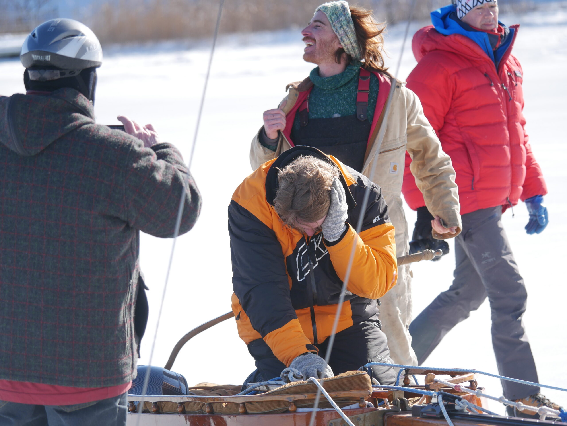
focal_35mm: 254
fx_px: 4162
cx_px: 284
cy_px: 213
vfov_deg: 5.9
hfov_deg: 7.8
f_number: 4.3
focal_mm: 127
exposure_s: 1/400
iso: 200
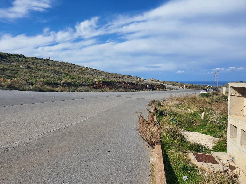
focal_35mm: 26
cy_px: 92
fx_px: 185
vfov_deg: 53.1
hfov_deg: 67.3
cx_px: 123
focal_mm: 4.3
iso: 50
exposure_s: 1/2280
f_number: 2.4
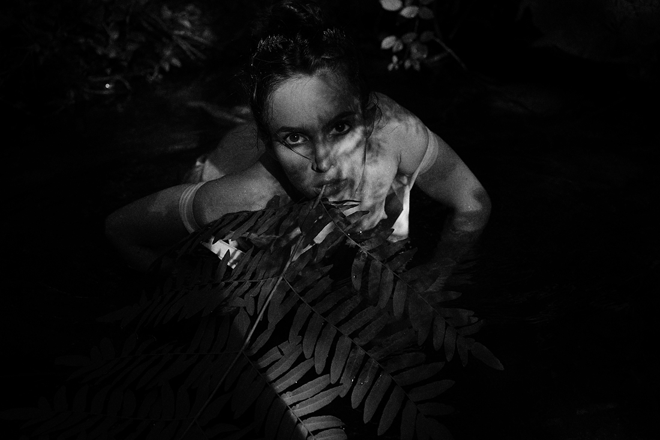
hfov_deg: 54.4
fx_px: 642
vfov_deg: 37.9
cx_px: 330
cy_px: 220
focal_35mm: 35
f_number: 4
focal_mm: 35
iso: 250
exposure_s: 1/500
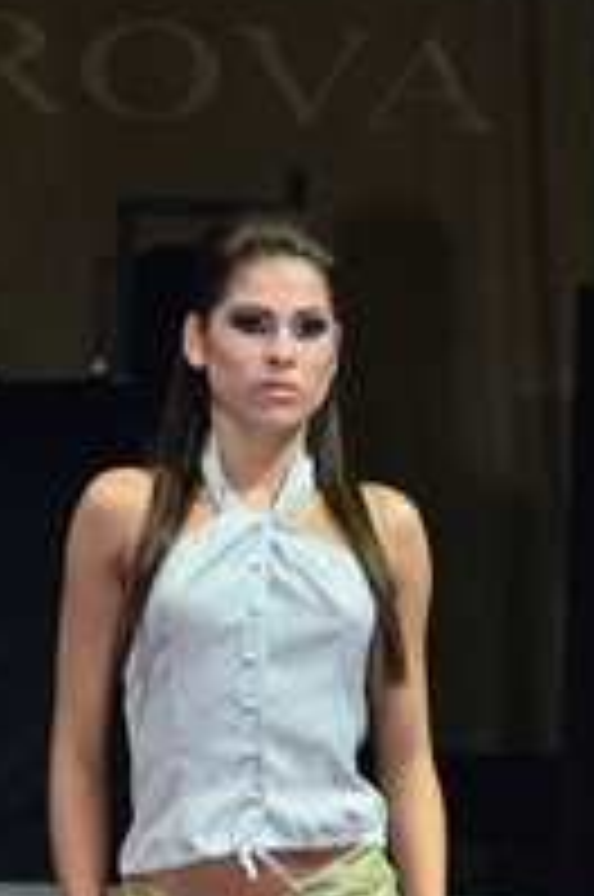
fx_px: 4378
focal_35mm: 176
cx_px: 243
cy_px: 1031
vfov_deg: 11.5
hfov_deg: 7.8
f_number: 5
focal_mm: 45
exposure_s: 1/125
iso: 800
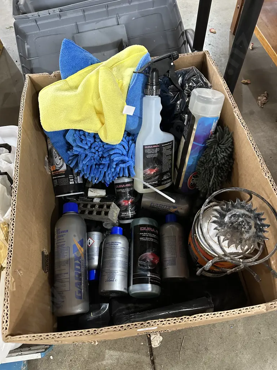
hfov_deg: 56.8
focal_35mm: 24
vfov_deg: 71.6
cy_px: 185
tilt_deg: -59.4
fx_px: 256
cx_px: 138
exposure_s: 1/50
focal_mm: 6.86
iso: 800
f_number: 1.78
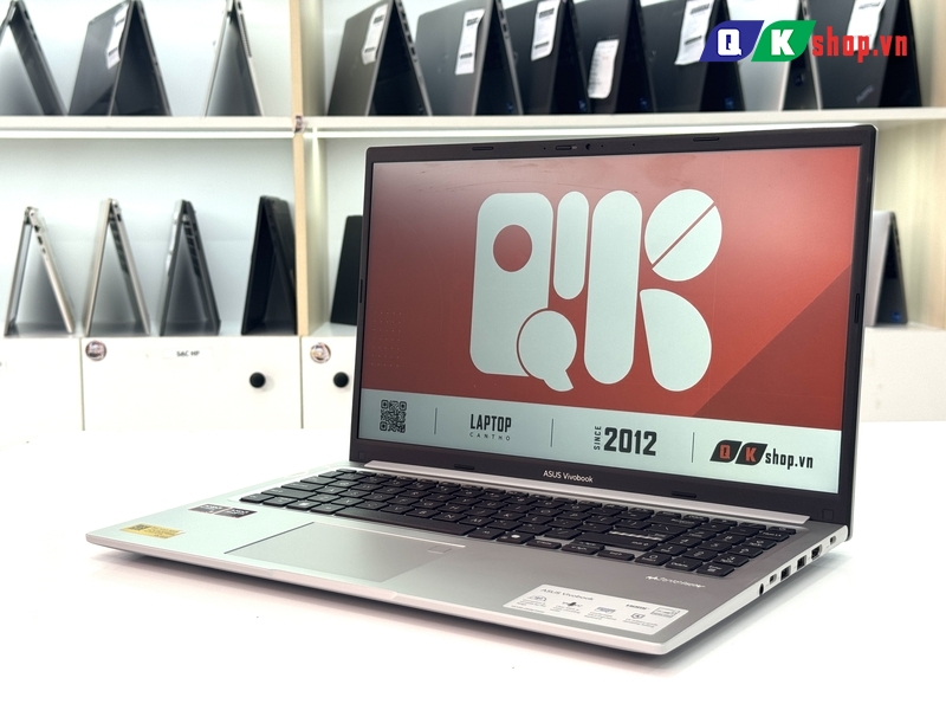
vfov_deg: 30.3
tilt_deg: -6.5
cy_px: 355
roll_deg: +1.3
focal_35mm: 48
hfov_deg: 39.7
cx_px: 473
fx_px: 1312
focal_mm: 6.76
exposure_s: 1/121
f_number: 1.78
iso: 50
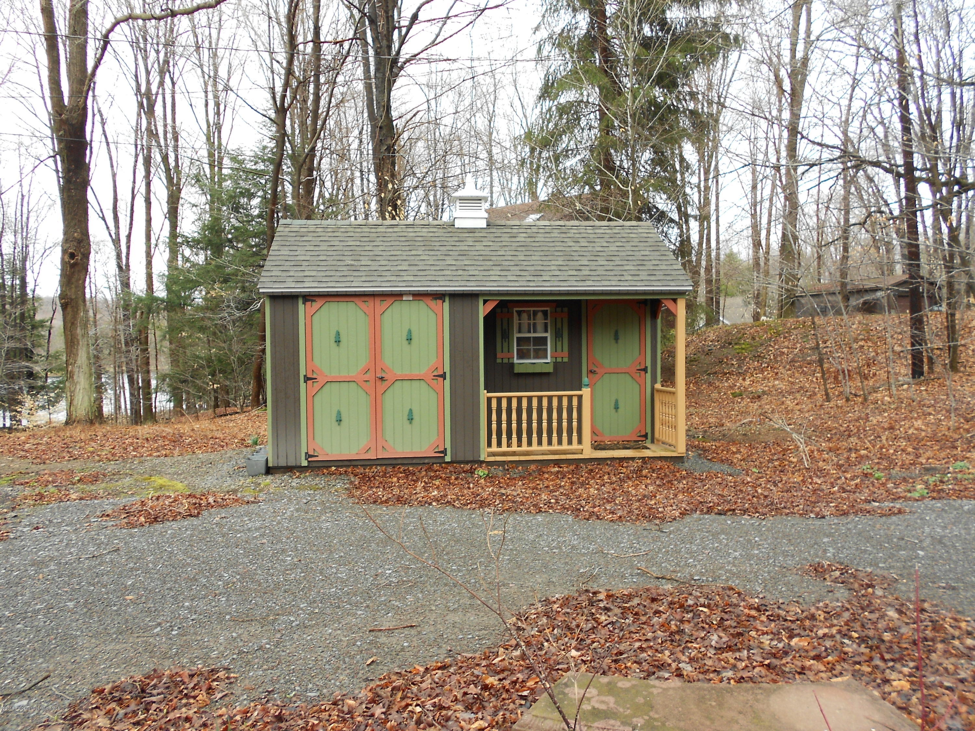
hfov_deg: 67.3
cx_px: 488
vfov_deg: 53.1
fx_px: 732
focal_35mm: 26
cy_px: 366
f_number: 3.2
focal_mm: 4.6
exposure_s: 1/80
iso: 80
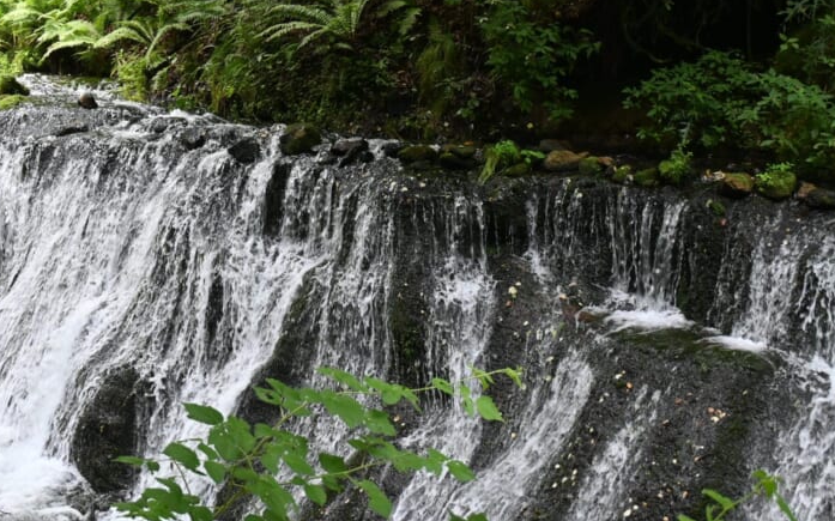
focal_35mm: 60
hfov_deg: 33.5
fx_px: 1373
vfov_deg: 21.4
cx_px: 277
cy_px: 155
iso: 450
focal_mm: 27.5
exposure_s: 1/125
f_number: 4.5
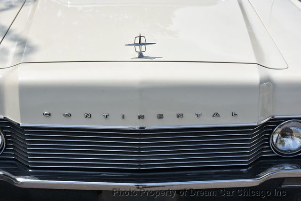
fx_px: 439
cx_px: 150
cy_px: 100
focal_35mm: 52
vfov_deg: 25.8
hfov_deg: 37.8
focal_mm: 35
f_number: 8
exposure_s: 1/500
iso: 110
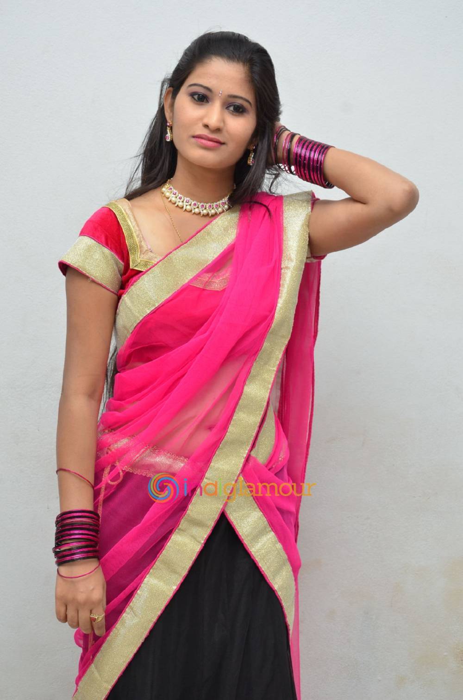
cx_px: 232
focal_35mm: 63
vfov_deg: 32.0
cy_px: 350
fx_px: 1221
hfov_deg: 21.5
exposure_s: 1/125
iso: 1000
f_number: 5.6
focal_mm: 42
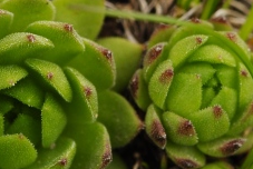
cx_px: 166
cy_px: 3
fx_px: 3165
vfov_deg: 3.1
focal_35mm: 450
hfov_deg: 4.6
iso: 200
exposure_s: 1/200
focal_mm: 85
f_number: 8
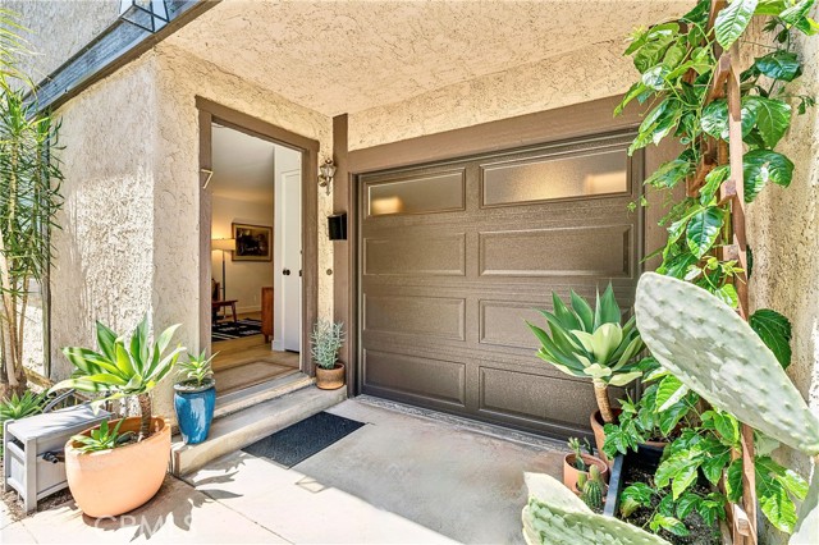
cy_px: 272
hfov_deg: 96.1
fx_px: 368
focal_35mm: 16
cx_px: 410
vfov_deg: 73.0
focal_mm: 16.2
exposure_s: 1/10
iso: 100
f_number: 13
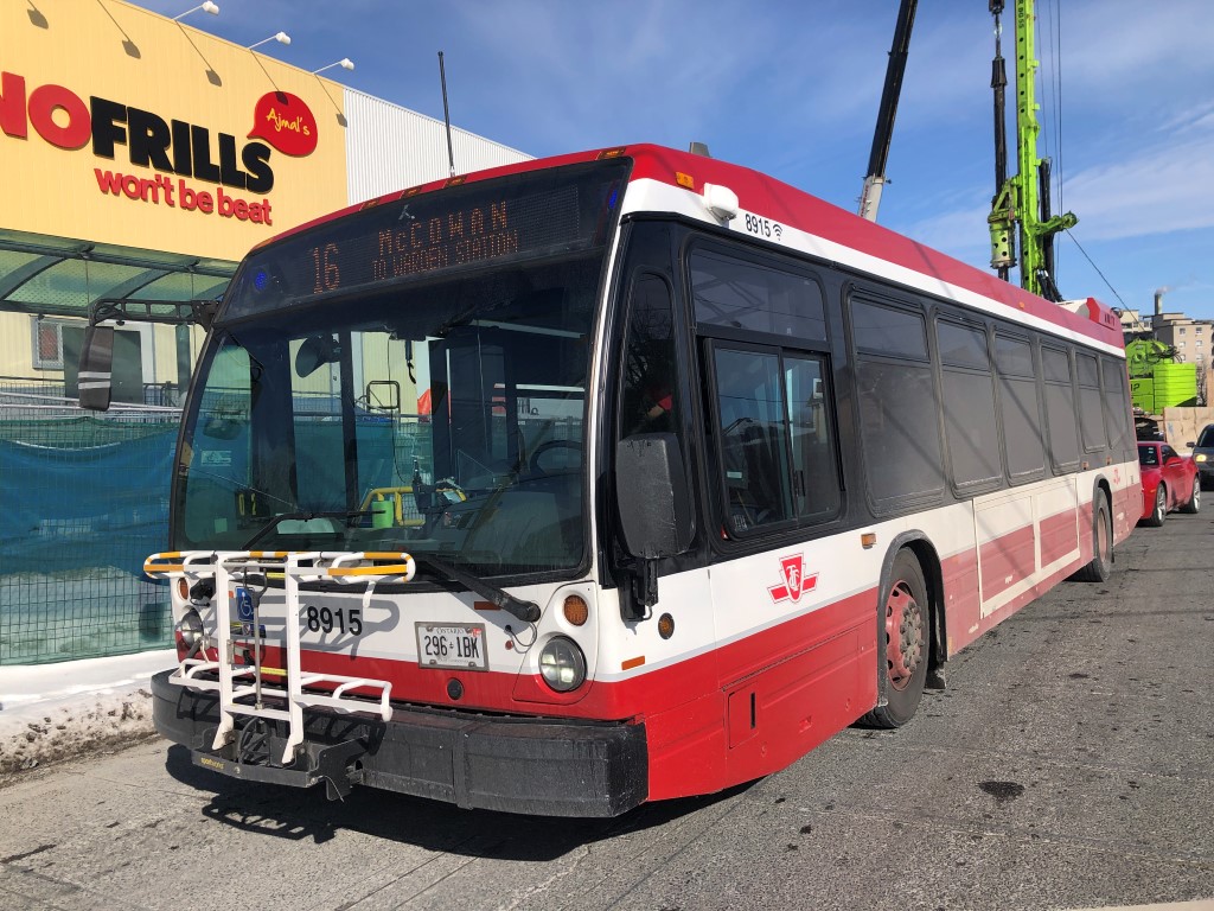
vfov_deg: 49.7
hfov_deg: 63.4
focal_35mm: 28
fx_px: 982
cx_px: 607
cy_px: 456
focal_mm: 3.99
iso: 20
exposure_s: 1/2825
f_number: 1.8
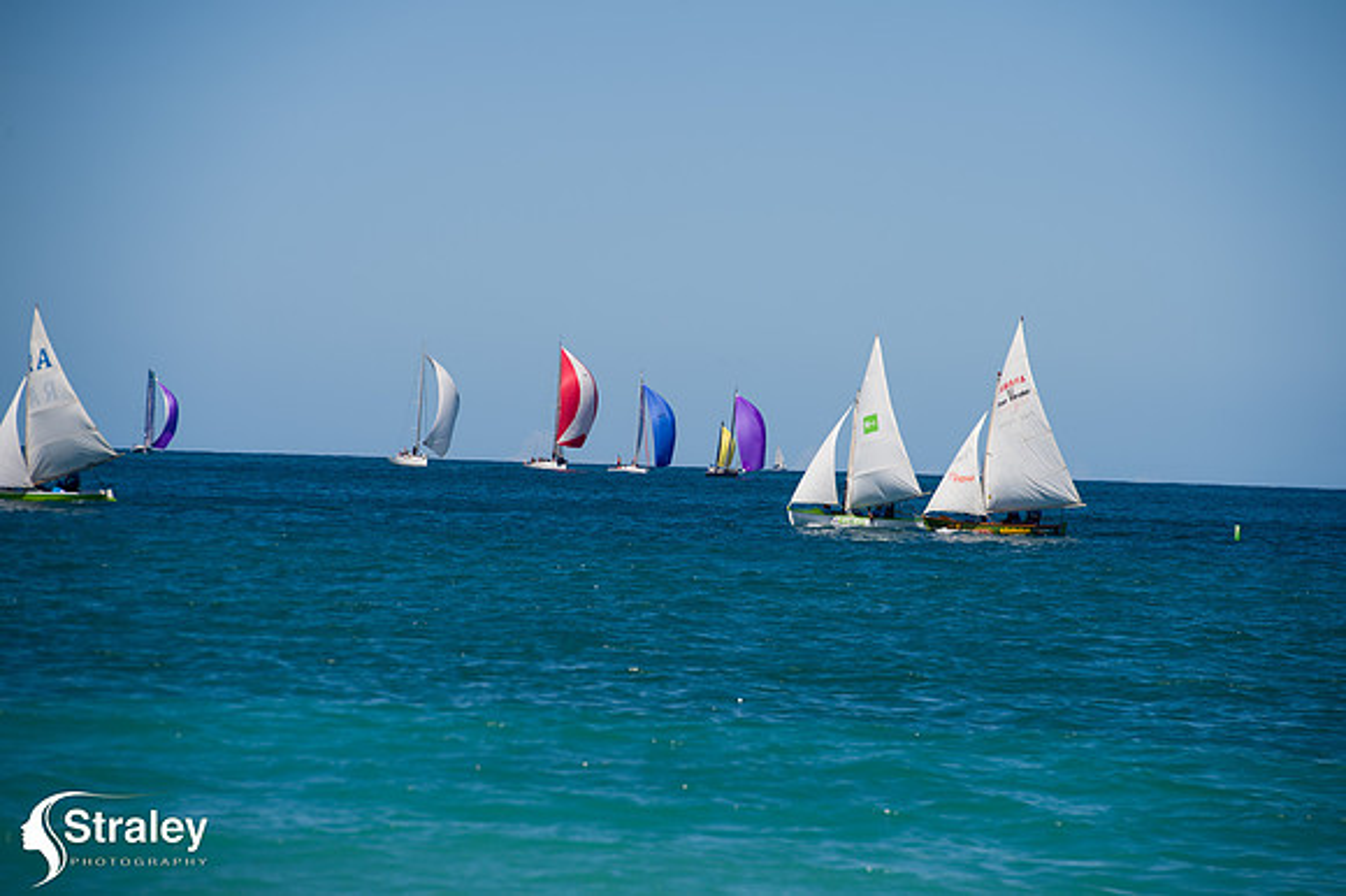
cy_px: 448
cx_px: 673
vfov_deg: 6.9
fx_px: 7473
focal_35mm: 200
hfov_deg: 10.3
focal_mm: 200
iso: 100
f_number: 8
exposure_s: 1/800
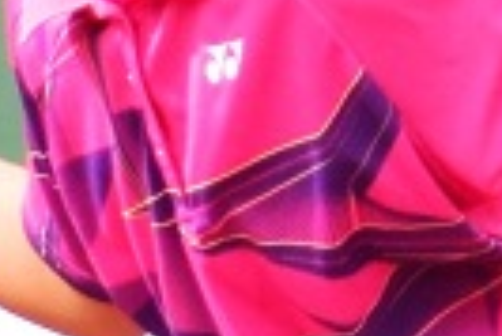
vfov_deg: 1.6
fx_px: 12242
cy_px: 568
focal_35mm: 877
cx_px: 732
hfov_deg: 2.3
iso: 500
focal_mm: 78
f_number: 4.5
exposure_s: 1/1250
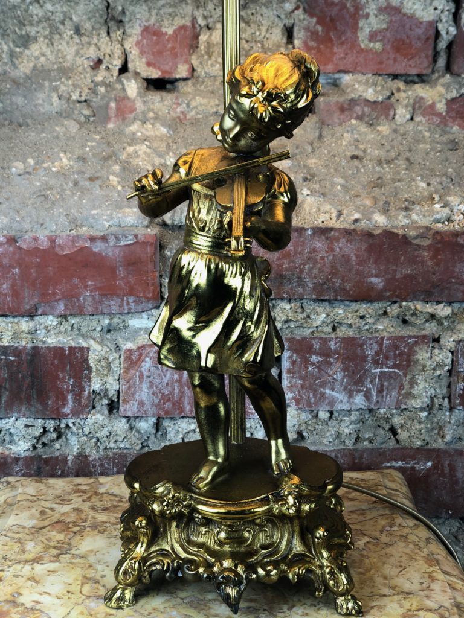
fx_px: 929
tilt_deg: -16.8
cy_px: 309
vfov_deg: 36.8
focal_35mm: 52
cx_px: 232
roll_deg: -0.6
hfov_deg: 28.0
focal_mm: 6
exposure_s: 1/50
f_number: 2.4
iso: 25
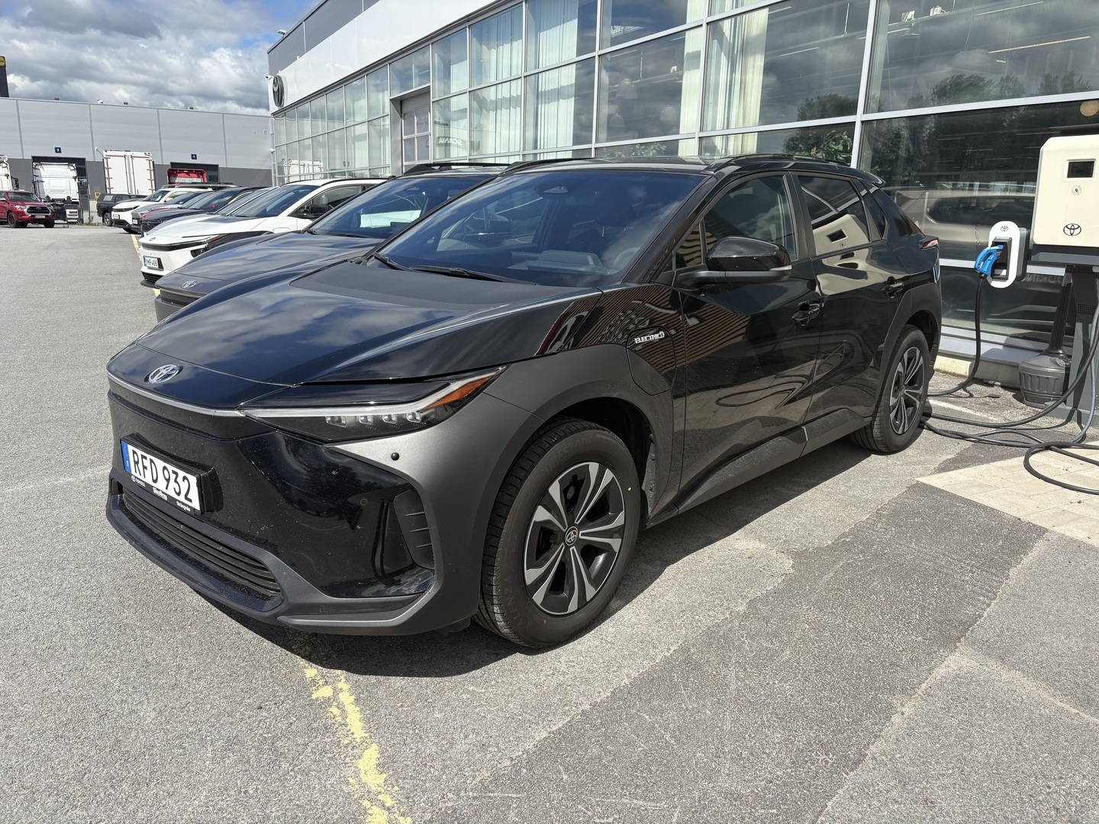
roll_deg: -1.6
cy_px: 412
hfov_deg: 67.3
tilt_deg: -12.3
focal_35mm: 26
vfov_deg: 53.1
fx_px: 825
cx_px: 550
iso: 50
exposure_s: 1/3279
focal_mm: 5.96
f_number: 1.6
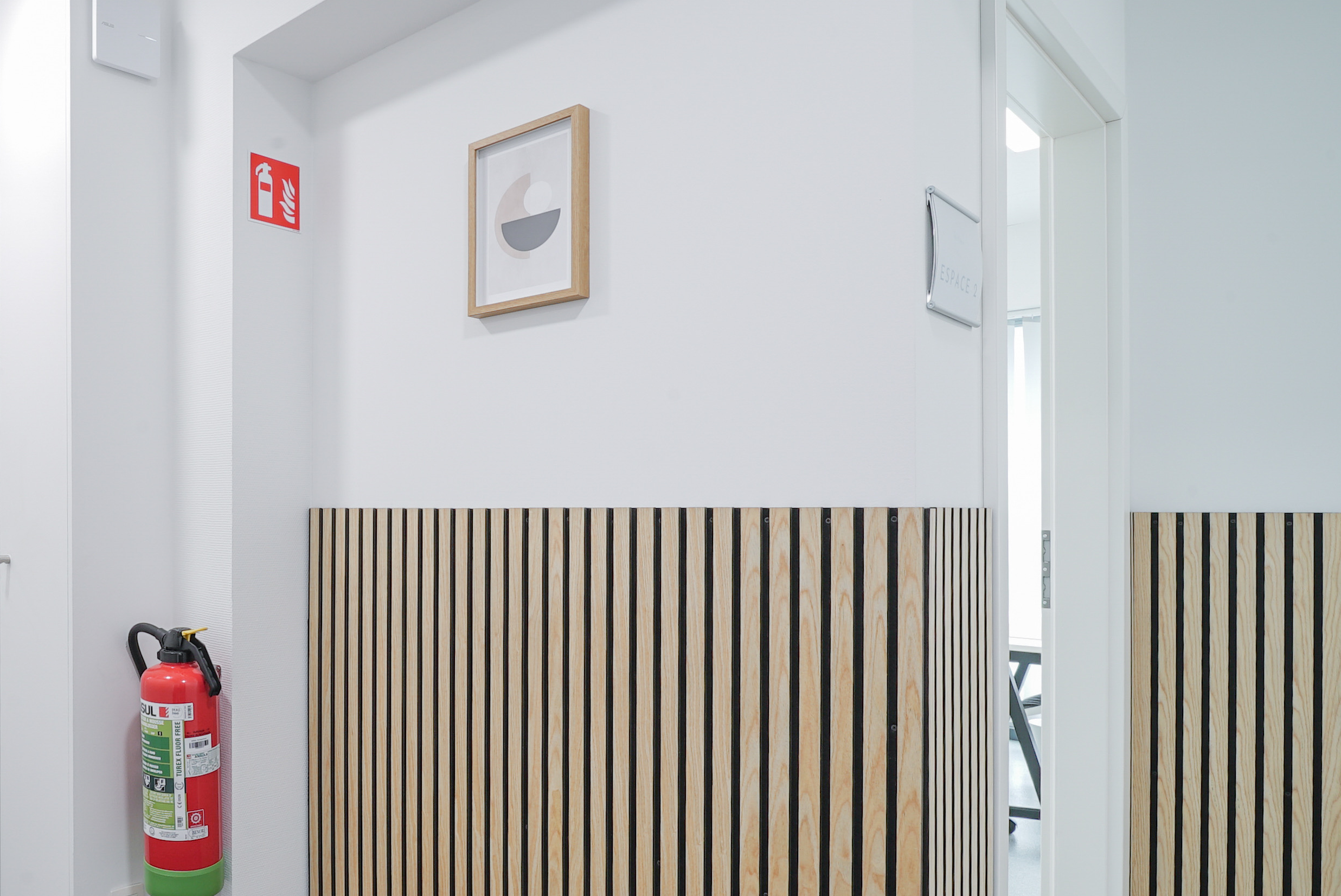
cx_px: 249
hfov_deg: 66.2
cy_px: 565
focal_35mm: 24
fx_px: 894
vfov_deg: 52.6
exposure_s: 1.3
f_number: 16
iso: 50
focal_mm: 14
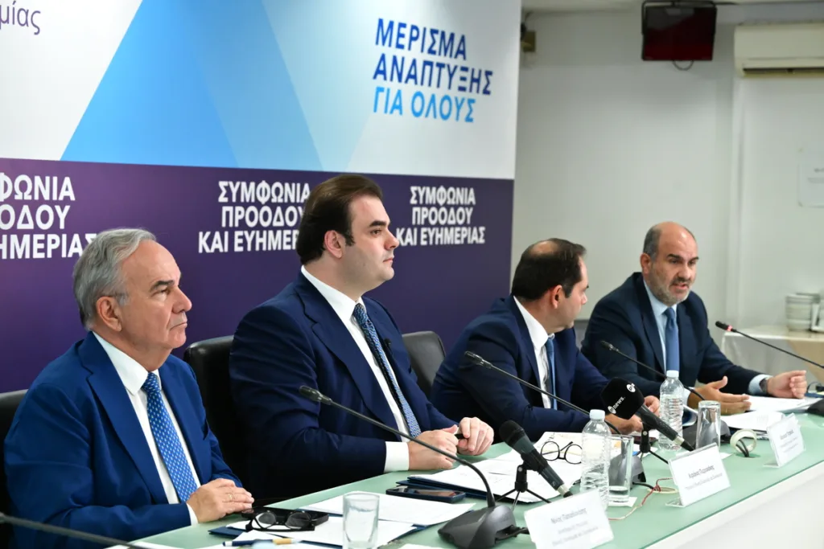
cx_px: 412
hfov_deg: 28.8
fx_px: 1602
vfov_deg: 19.5
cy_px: 274
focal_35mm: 70
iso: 6400
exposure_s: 1/400
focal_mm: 70
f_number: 5
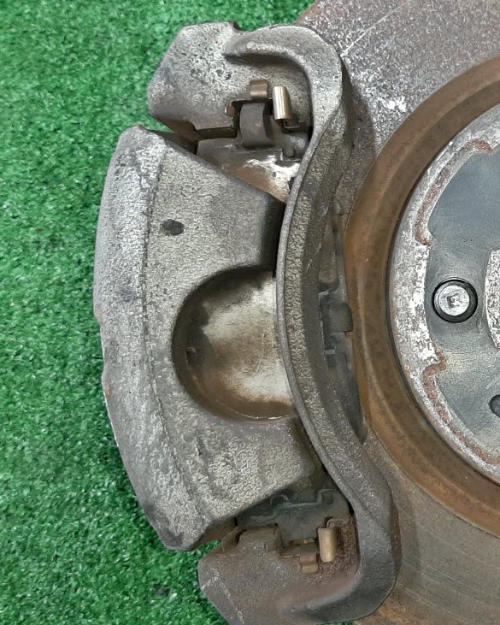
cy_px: 318
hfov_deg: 27.8
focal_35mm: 50
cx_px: 543
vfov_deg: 37.3
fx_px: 925
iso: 167
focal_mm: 3.93
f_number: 1.7
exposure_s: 1/50
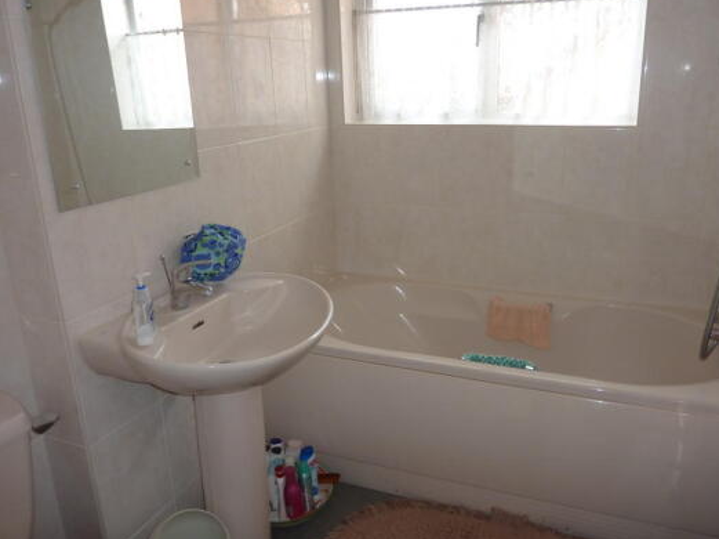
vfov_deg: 49.7
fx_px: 581
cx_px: 379
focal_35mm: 28
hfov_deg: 63.4
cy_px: 261
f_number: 3.3
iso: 100
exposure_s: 1/30
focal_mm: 4.1
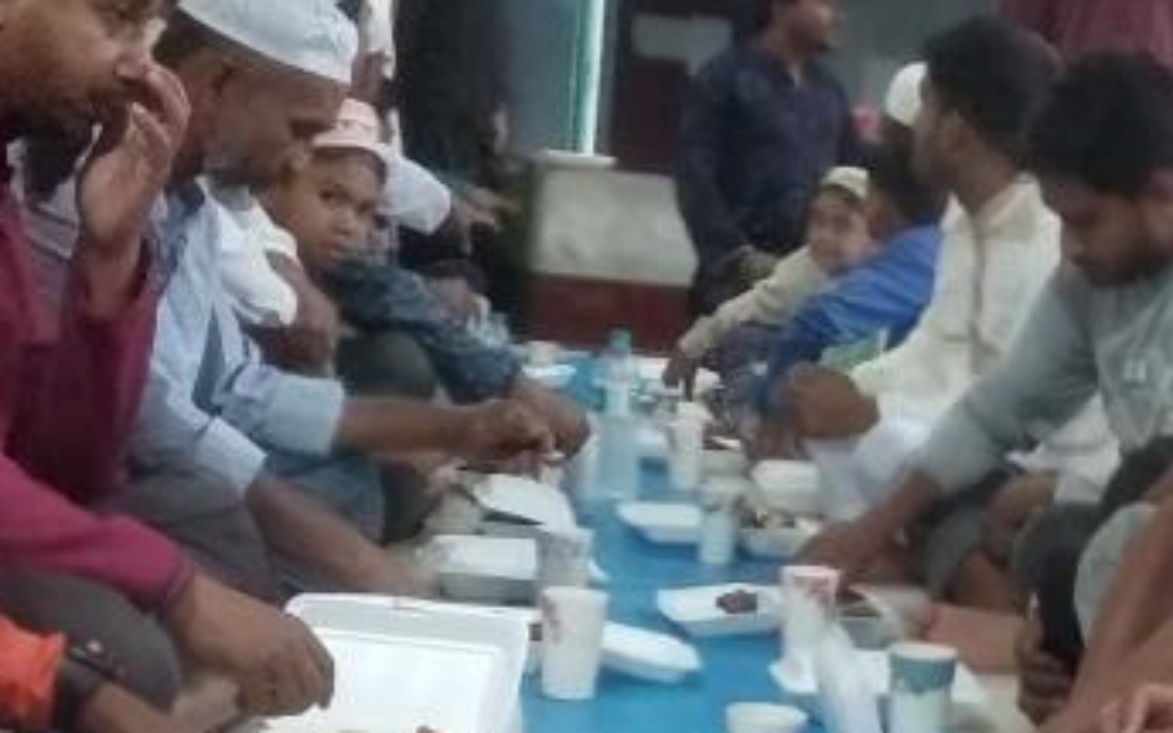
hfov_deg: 24.9
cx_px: 904
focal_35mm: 82
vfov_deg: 15.8
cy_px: 620
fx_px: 2621
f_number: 2.2
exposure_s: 1/20
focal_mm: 3.81
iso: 2000
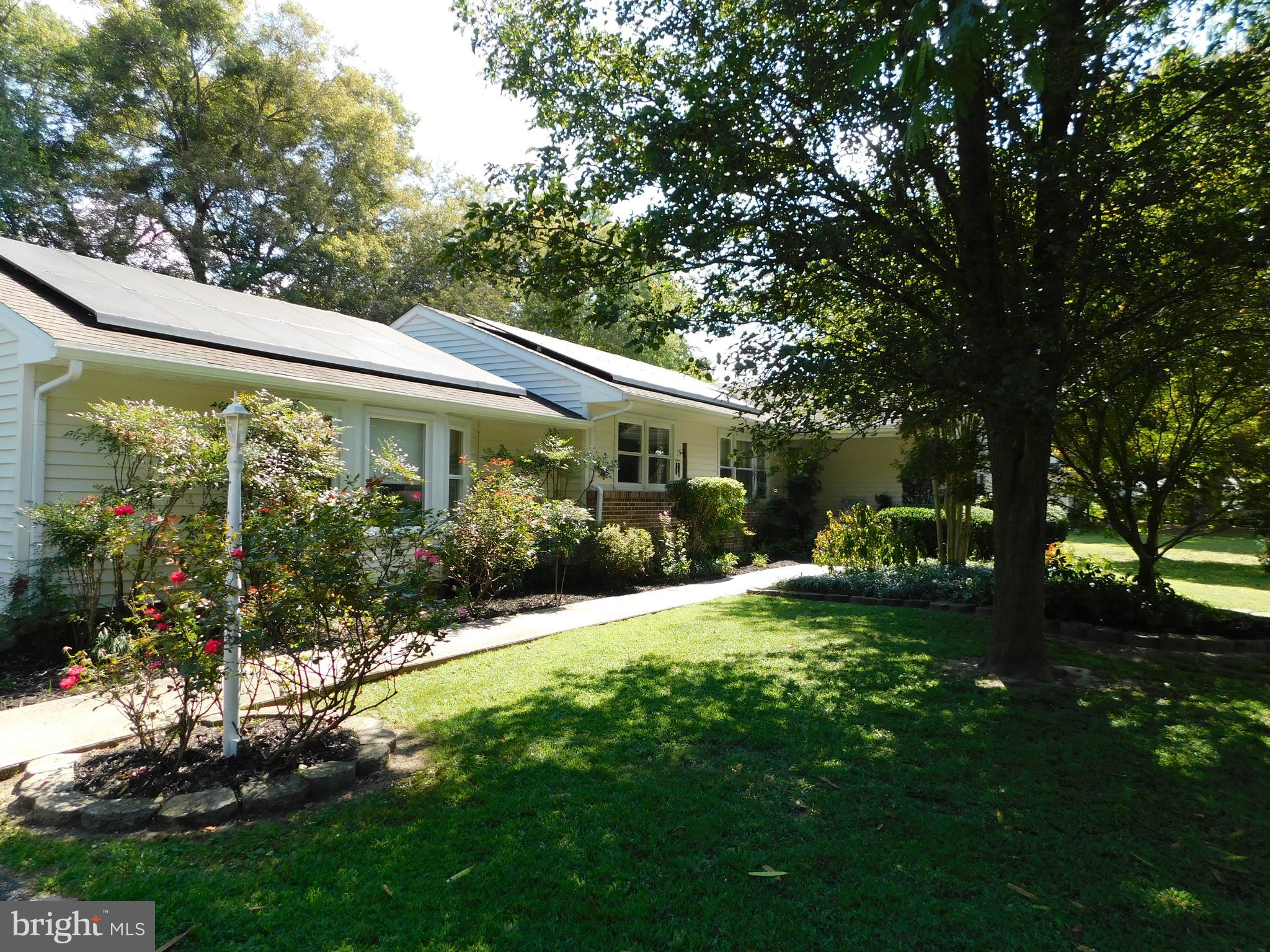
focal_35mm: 23
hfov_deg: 73.9
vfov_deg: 58.9
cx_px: 635
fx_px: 844
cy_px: 476
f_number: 3
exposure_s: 1/400
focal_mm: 4
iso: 125
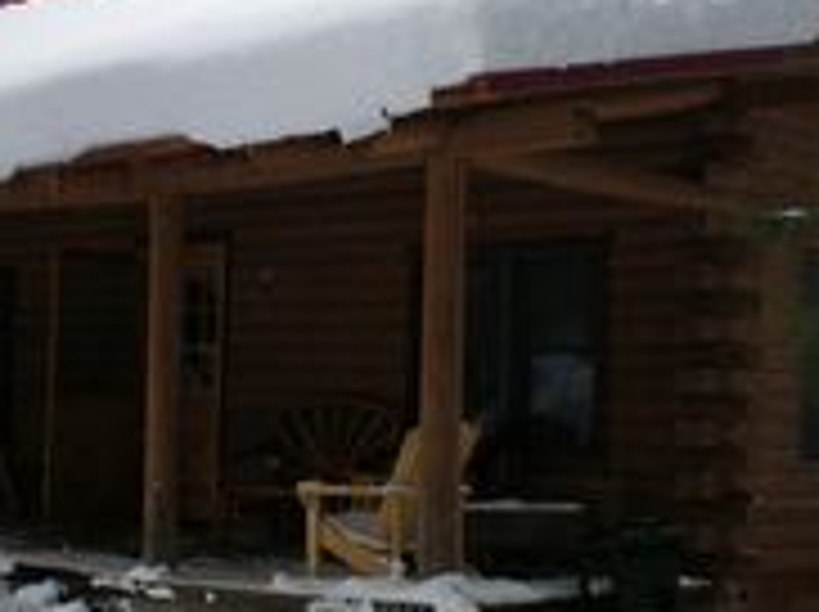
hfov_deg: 25.4
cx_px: 387
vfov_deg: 19.1
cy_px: 238
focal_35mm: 77
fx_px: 1819
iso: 64
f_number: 3.1
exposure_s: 1/400
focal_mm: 6.3
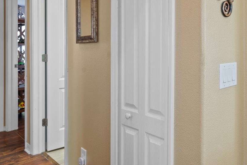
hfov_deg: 55.7
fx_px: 226
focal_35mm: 33
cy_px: 53
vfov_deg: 39.4
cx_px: 170
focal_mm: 17
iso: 320
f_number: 8
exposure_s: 4
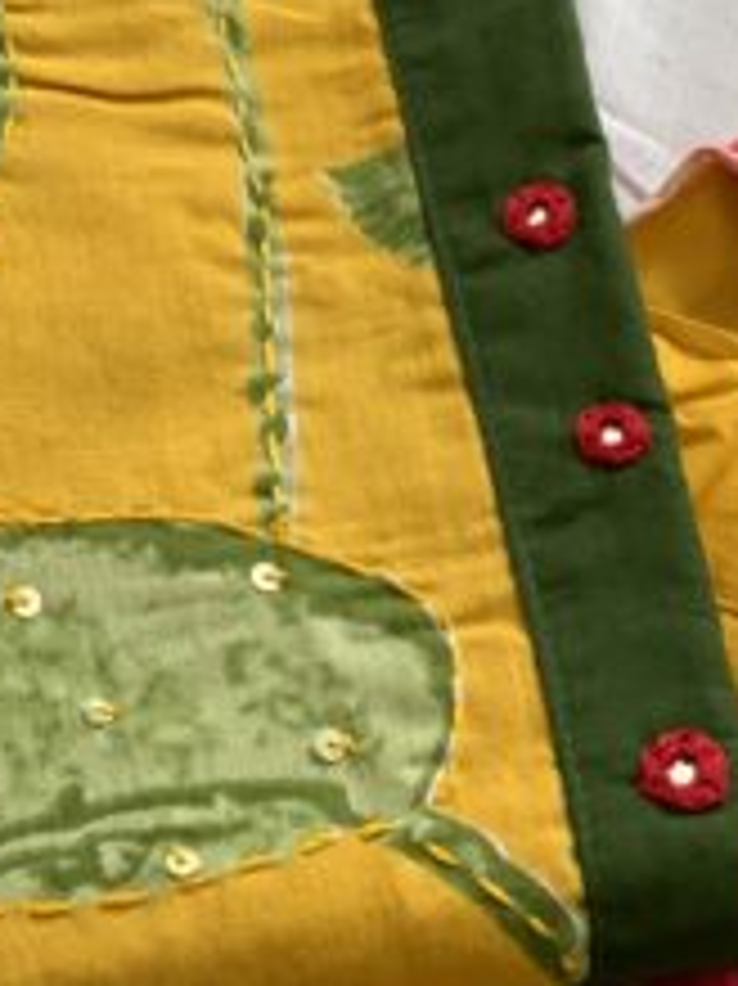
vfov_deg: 18.3
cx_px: 58
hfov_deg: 13.8
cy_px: 126
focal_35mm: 106
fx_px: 3016
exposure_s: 1/133
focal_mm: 3
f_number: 1.8
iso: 16
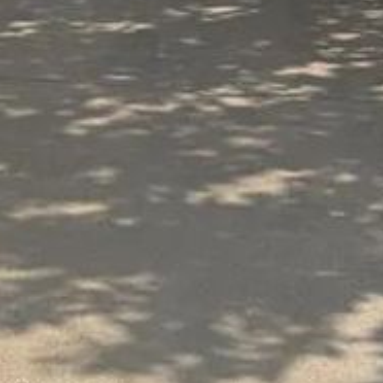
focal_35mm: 156
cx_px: -167
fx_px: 1953
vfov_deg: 10.2
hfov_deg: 10.8
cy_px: -440
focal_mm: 6.76
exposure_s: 1/4405
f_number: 1.78
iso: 80
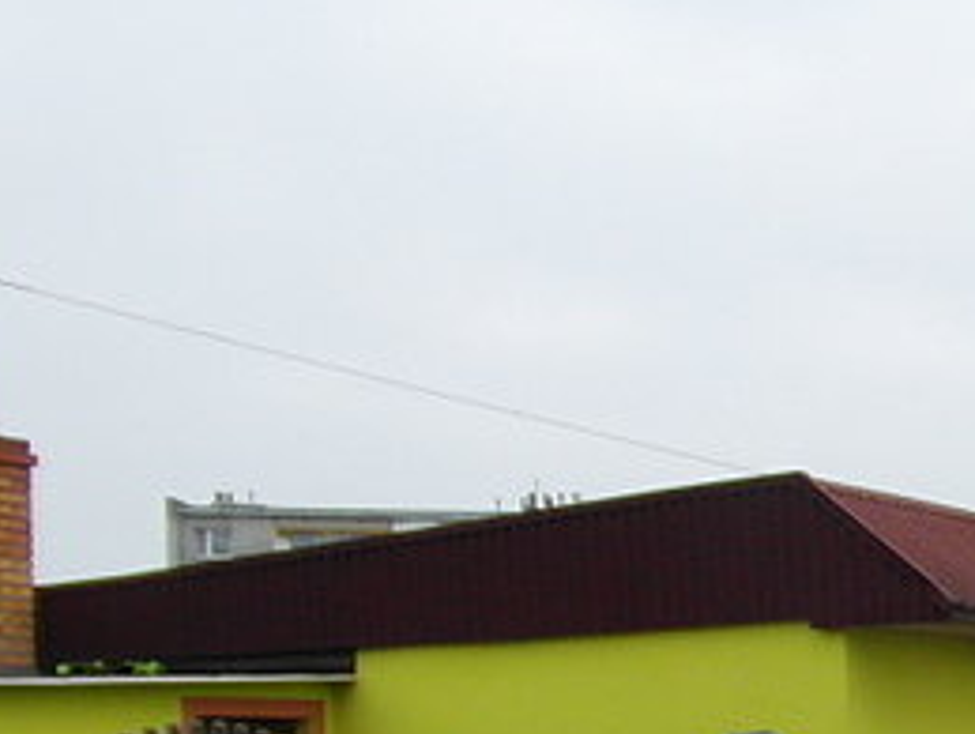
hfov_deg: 22.3
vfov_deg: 19.0
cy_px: 847
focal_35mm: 74
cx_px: 1412
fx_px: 2087
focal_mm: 4
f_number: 3.2
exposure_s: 1/500
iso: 100
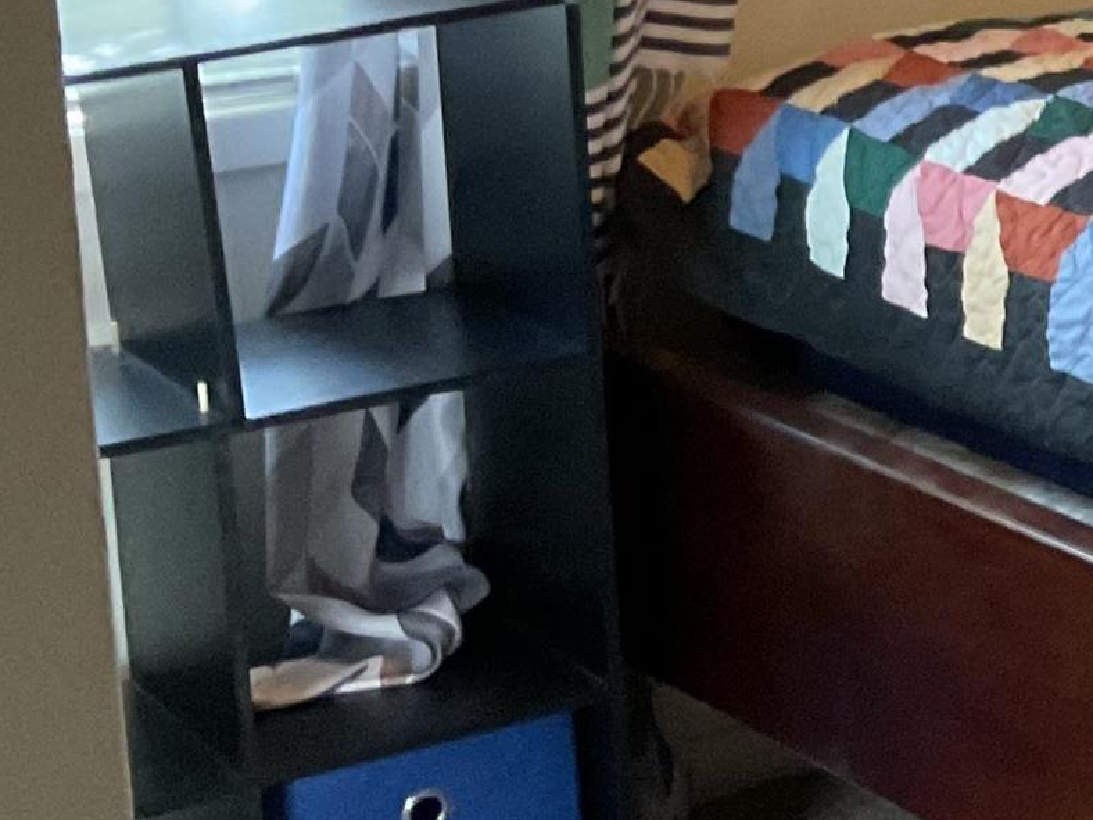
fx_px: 3568
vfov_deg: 12.9
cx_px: 2049
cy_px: -14
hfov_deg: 14.9
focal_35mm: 113
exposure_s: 1/40
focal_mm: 3
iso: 250
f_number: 1.8
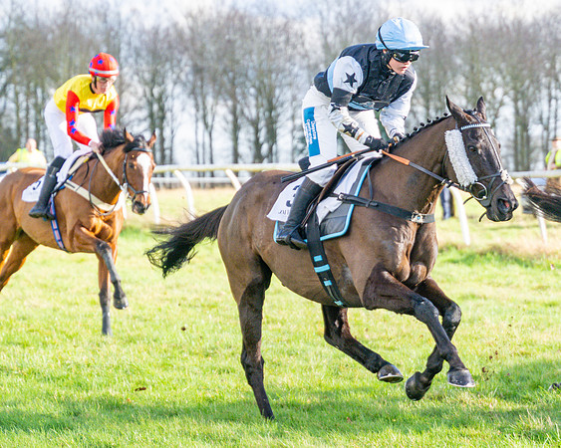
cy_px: 239
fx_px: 3357
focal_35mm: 202
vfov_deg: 7.6
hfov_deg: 9.5
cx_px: 382
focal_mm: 98
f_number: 4
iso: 400
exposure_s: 1/1000
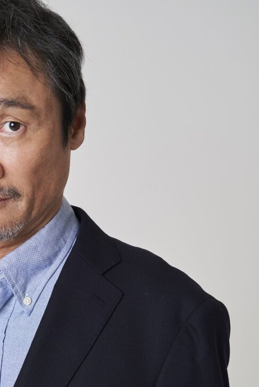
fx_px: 1045
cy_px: 324
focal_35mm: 97
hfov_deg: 14.0
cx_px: 24
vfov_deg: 20.7
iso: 200
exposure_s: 1/125
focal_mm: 50
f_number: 5
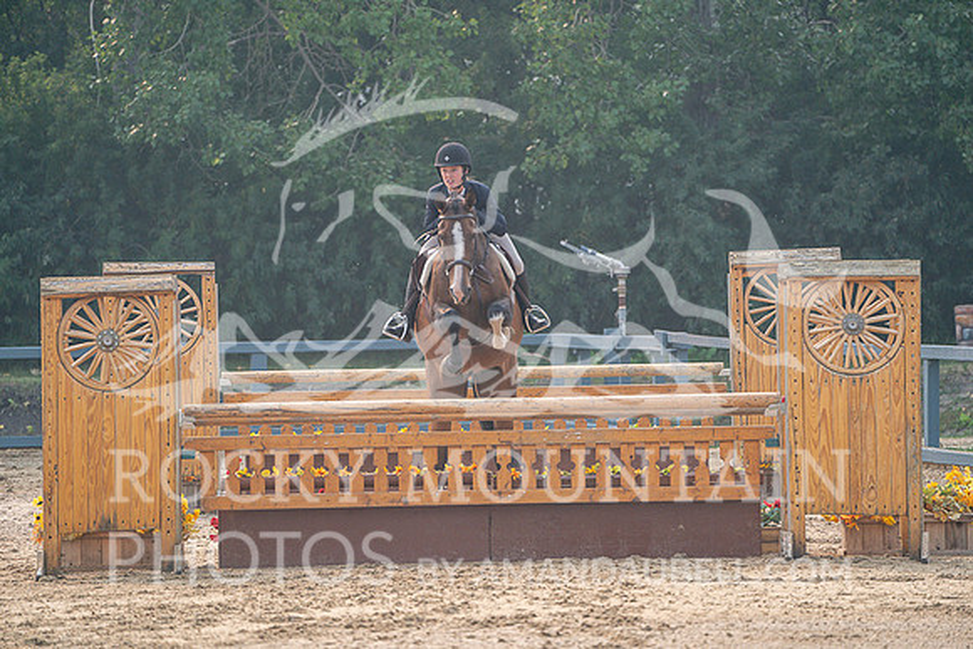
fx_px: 10813
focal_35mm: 400
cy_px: 324
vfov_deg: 3.4
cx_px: 486
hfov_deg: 5.2
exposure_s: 1/640
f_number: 5.6
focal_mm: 400
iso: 500
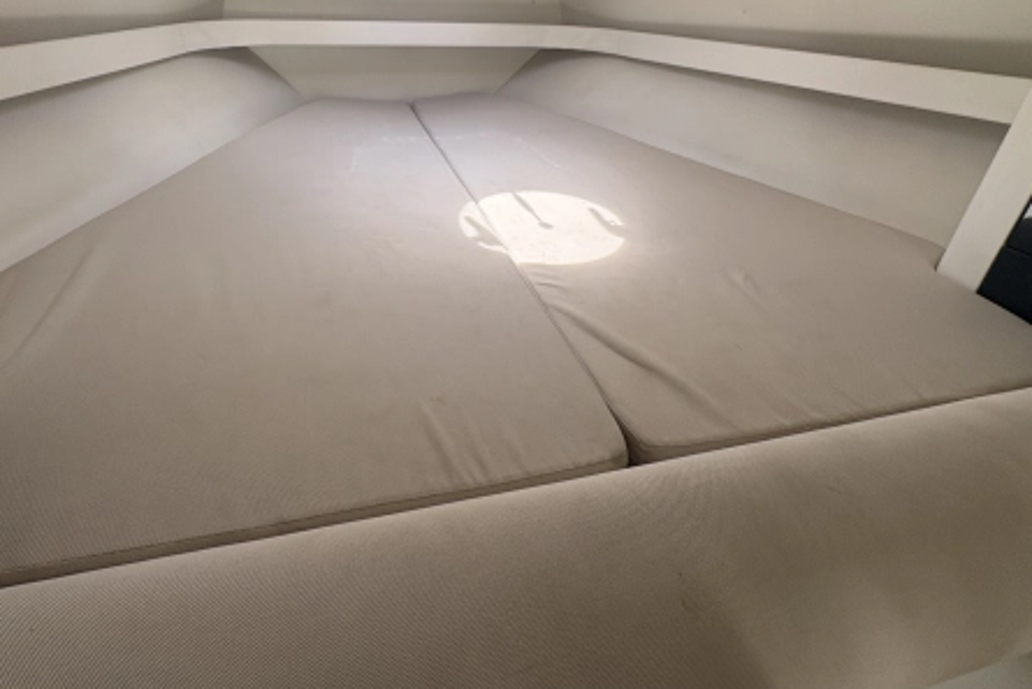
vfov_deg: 65.8
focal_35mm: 18
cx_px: 452
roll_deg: -2.2
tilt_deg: -22.3
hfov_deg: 89.5
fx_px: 516
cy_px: 235
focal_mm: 2.22
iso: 64
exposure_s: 1/132
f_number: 2.2
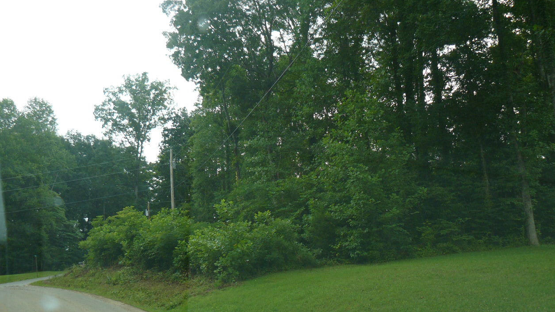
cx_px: 279
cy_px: 181
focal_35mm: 40
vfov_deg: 29.7
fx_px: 589
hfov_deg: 50.5
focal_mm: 6
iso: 100
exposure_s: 1/320
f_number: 2.8
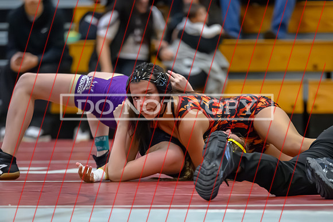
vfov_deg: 4.0
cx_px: 156
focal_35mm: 341
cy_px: 168
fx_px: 3157
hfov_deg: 6.0
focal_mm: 200
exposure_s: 1/640
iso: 10000
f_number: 2.8
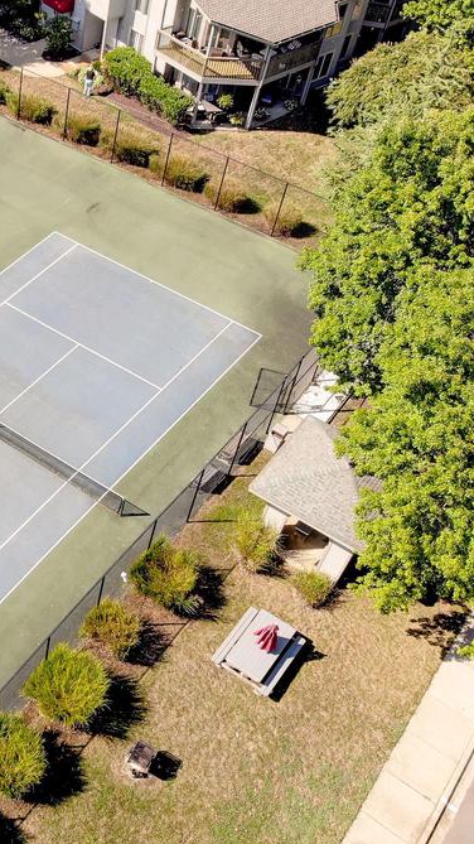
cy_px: 425
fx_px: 894
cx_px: -62
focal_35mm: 40
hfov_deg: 27.0
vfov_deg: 50.5
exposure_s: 1/532
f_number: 2.8
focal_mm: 4.5
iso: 114
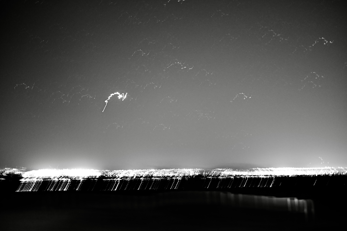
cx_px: 174
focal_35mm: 40
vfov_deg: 33.4
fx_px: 386
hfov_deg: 48.5
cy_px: 116
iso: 3200
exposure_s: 6
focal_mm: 40
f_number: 2
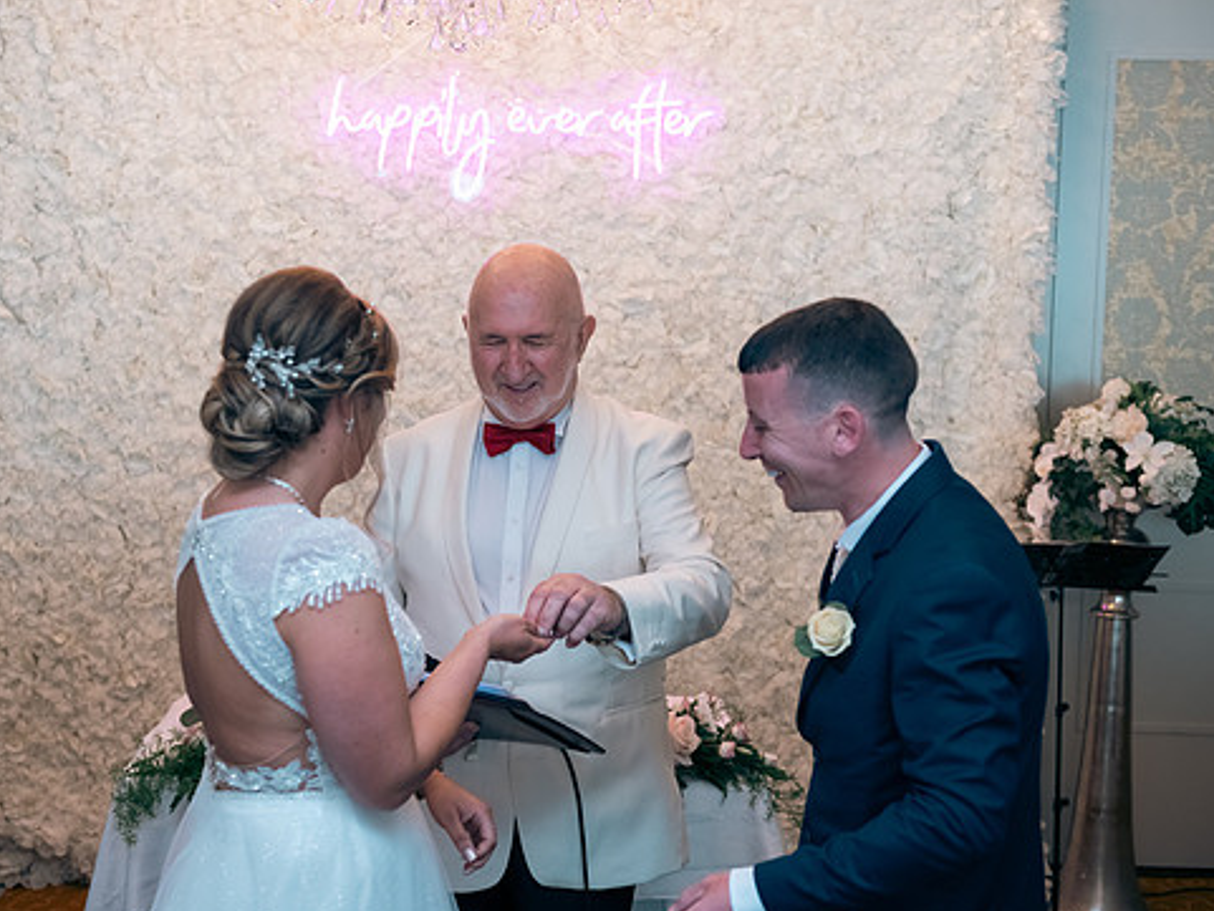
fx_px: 1789
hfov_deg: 37.4
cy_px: 443
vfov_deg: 28.6
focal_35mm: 51
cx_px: 545
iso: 640
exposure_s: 1/160
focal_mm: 44
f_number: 3.5
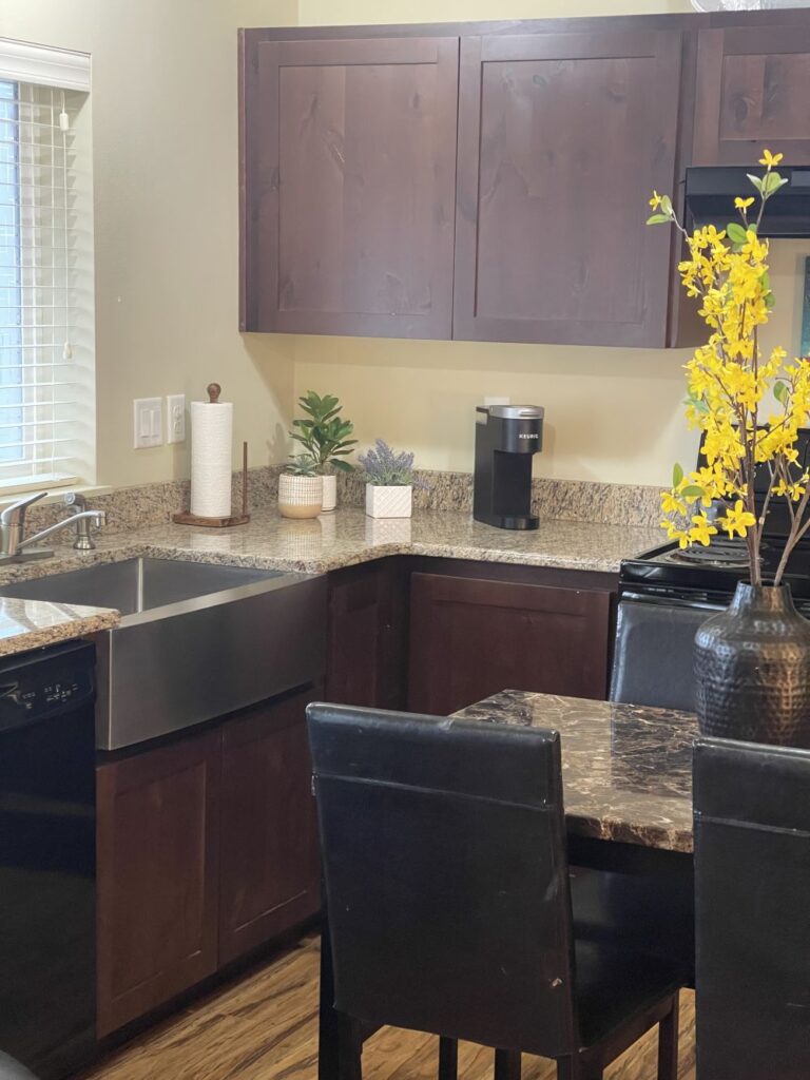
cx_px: 405
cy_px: 540
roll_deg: -1.1
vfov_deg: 30.3
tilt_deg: -7.1
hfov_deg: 22.9
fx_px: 1997
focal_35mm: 64
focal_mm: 7.5
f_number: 2.2
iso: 640
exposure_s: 1/60
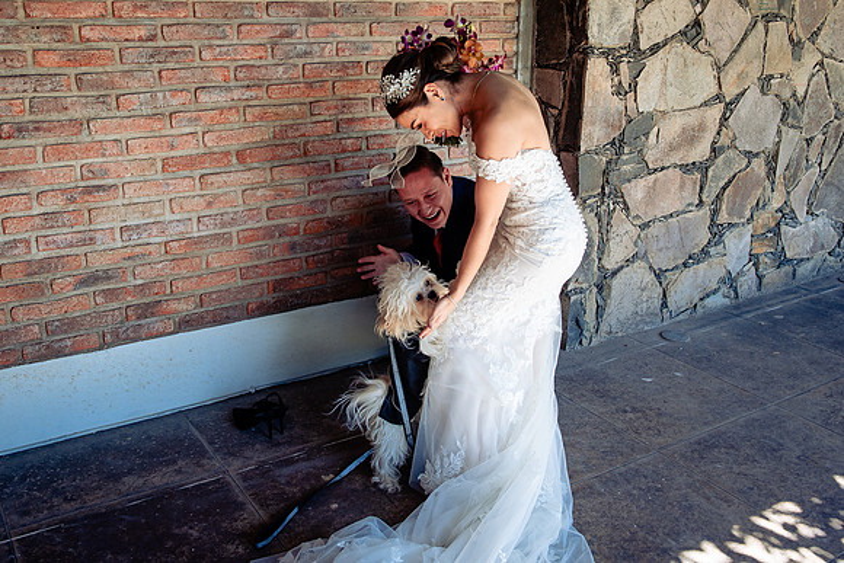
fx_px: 861
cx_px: 398
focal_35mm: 37
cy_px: 207
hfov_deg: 52.2
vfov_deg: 36.0
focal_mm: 29
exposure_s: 1/500
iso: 400
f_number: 4
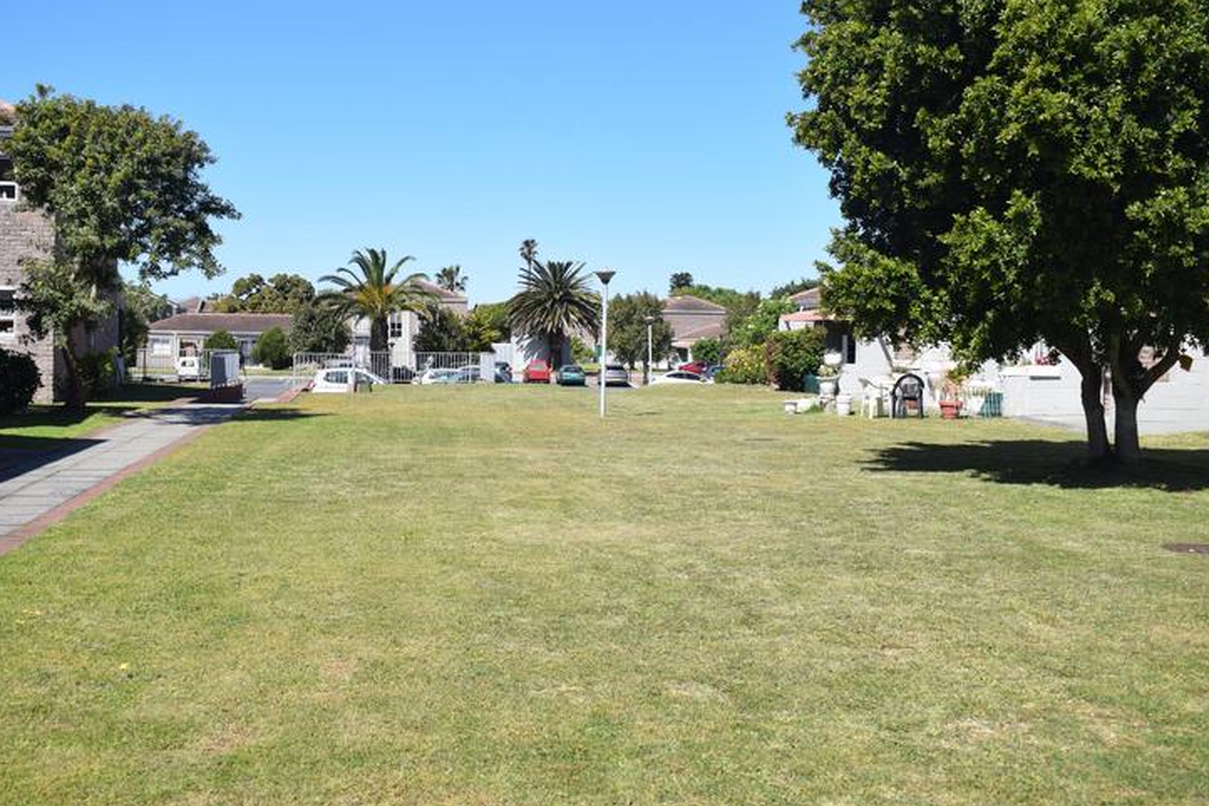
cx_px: 558
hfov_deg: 46.8
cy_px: 364
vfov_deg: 32.2
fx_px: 1395
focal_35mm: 42
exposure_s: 1/1600
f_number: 6.3
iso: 400
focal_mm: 25
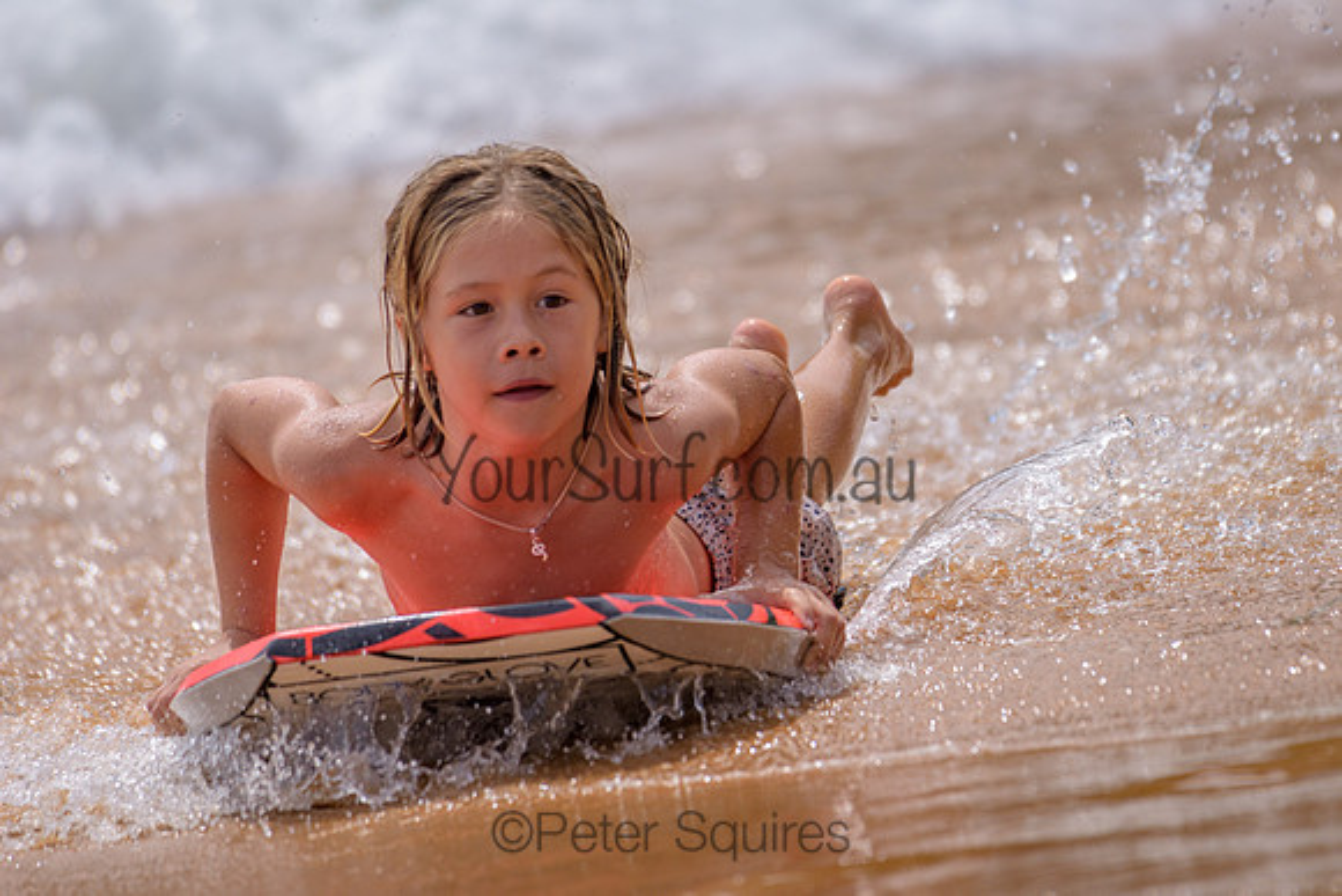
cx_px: 822
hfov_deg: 3.4
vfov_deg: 2.2
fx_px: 22840
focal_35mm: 613
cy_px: 347
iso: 110
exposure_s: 1/2000
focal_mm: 500
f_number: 5.6
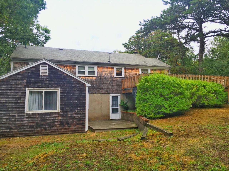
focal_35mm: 29
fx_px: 192
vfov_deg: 48.2
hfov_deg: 61.7
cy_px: 86
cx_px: 114
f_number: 2.2
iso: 32
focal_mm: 4.15
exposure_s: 1/120
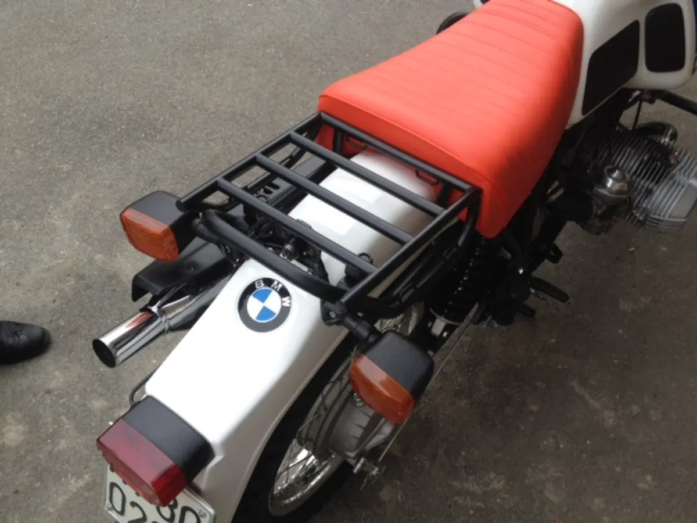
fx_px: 705
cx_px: 348
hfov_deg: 52.6
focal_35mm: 35
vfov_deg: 40.7
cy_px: 262
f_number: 2.4
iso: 50
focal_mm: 4.28
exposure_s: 1/329
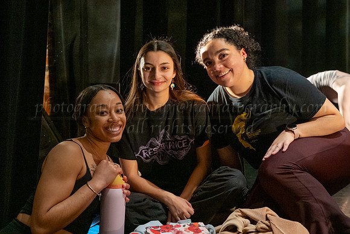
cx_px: 165
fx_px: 446
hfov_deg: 42.8
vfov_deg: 29.2
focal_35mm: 46
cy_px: 93
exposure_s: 1/320
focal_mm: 38
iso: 3200
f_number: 4
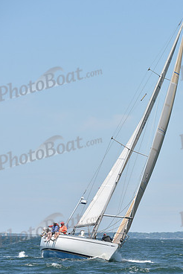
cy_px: 179
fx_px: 2877
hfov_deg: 3.6
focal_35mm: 378
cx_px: 141
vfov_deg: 5.4
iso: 250
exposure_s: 1/1000
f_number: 7.1
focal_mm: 240
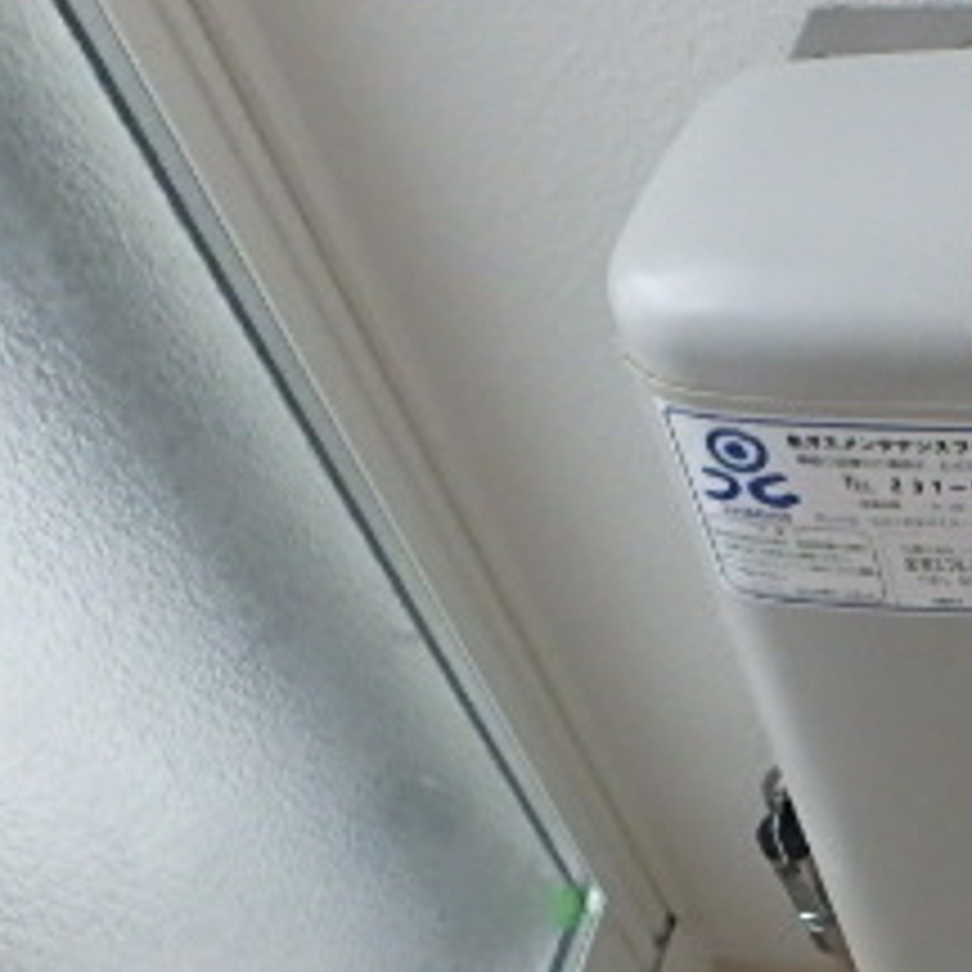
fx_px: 1747
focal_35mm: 55
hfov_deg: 25.1
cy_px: 724
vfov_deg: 30.6
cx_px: 1386
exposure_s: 1/20
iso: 800
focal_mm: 3.7
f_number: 3.5
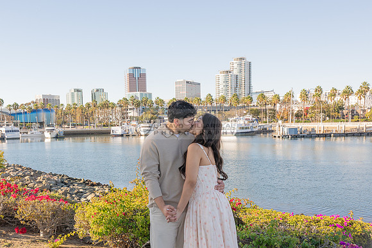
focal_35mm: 41
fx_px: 421
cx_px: 147
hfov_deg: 47.4
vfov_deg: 32.6
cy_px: 165
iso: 200
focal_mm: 24
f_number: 9
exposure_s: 1/160
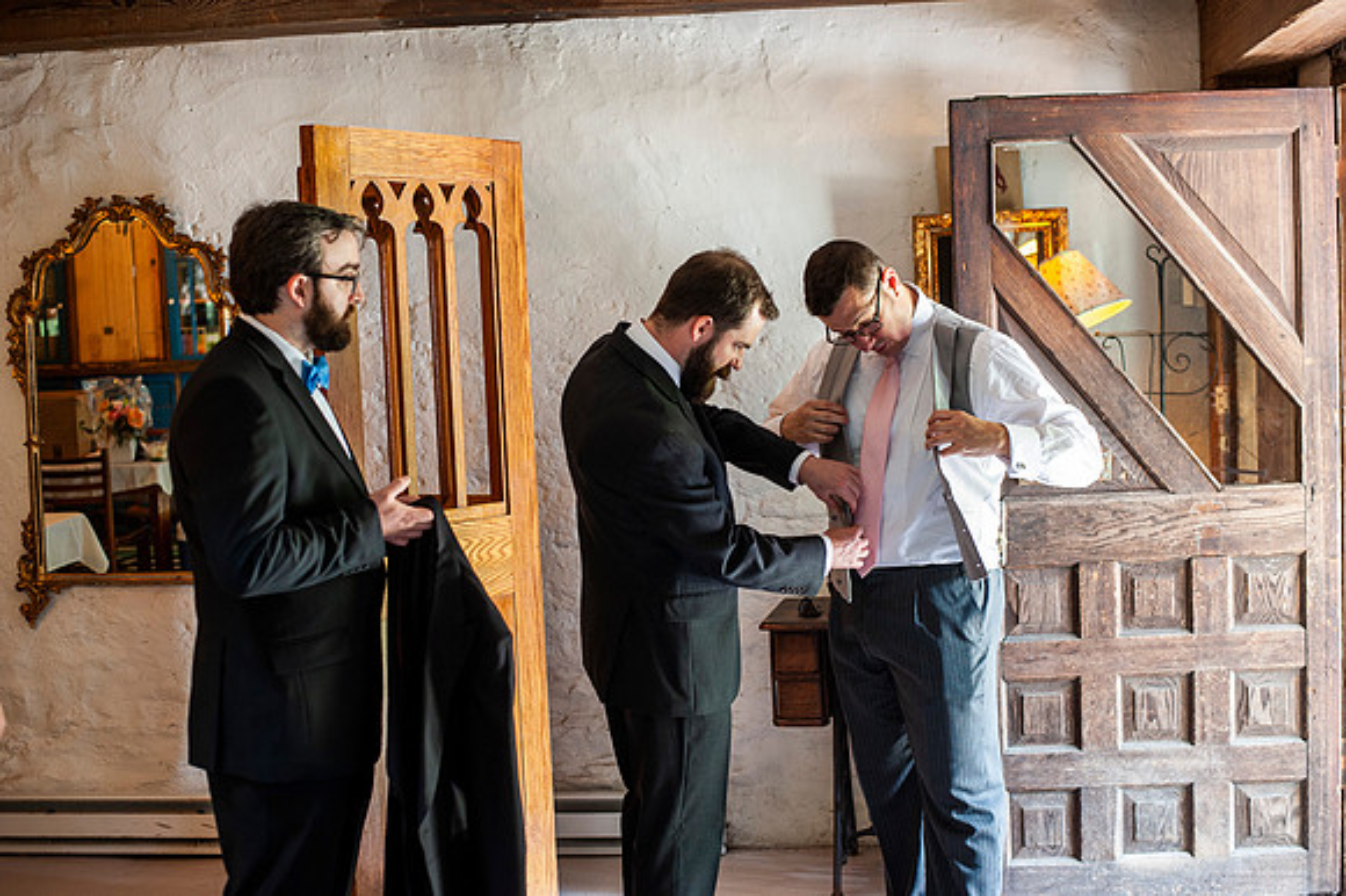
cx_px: 673
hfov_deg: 39.6
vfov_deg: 27.0
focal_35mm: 50
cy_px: 448
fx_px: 1868
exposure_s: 1/50
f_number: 2.8
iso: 1000
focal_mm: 50
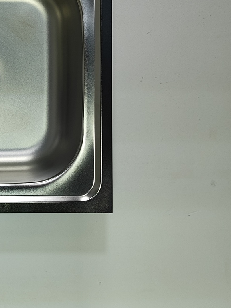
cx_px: -41
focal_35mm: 60
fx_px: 534
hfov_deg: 22.6
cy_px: 67
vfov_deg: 31.5
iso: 125
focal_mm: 5.89
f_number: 1.89
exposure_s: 1/50
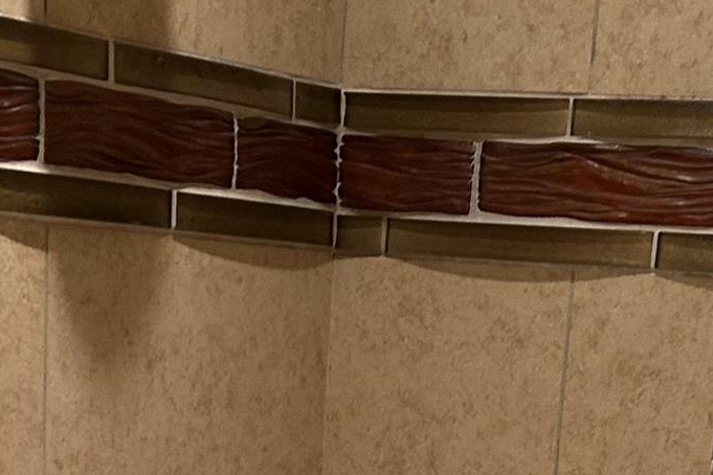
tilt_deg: -20.8
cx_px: 399
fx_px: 2416
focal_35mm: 122
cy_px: 1167
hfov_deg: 16.8
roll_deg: -3.7
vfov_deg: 9.8
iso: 100
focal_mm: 5.7
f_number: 1.5
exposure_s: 1/60
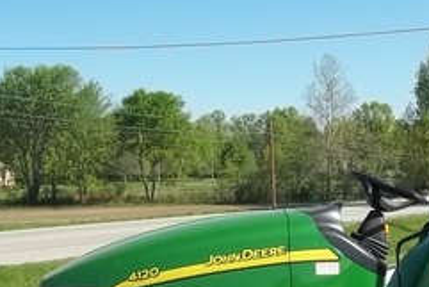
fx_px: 894
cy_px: 296
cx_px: 352
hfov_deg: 26.4
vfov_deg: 17.7
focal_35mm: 75
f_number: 8.8
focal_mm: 5.7
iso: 64
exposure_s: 1/100
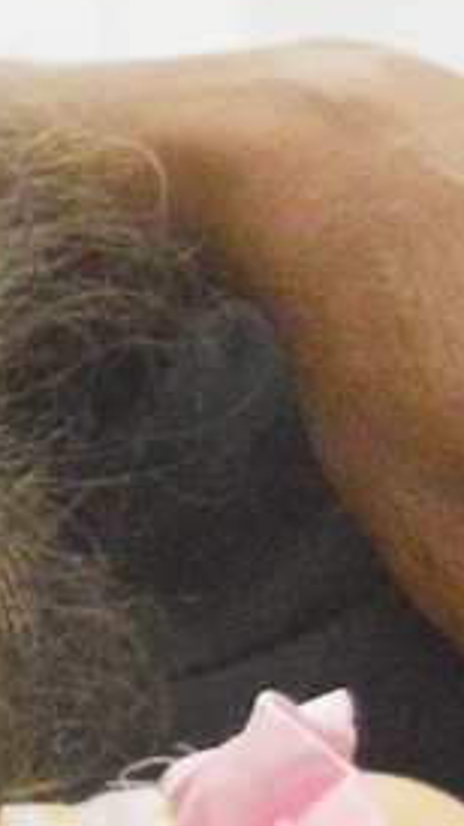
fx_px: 6781
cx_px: -955
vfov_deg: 7.0
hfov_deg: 3.8
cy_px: 419
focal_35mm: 310
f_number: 4
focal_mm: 27
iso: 3200
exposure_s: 1/400
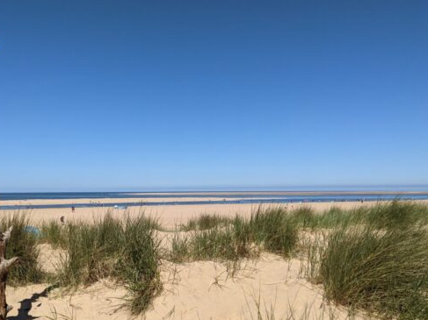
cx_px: 176
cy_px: 174
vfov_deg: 41.7
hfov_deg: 53.7
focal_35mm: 34
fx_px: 420
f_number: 1.73
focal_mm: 4.38
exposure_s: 1/4695
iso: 67
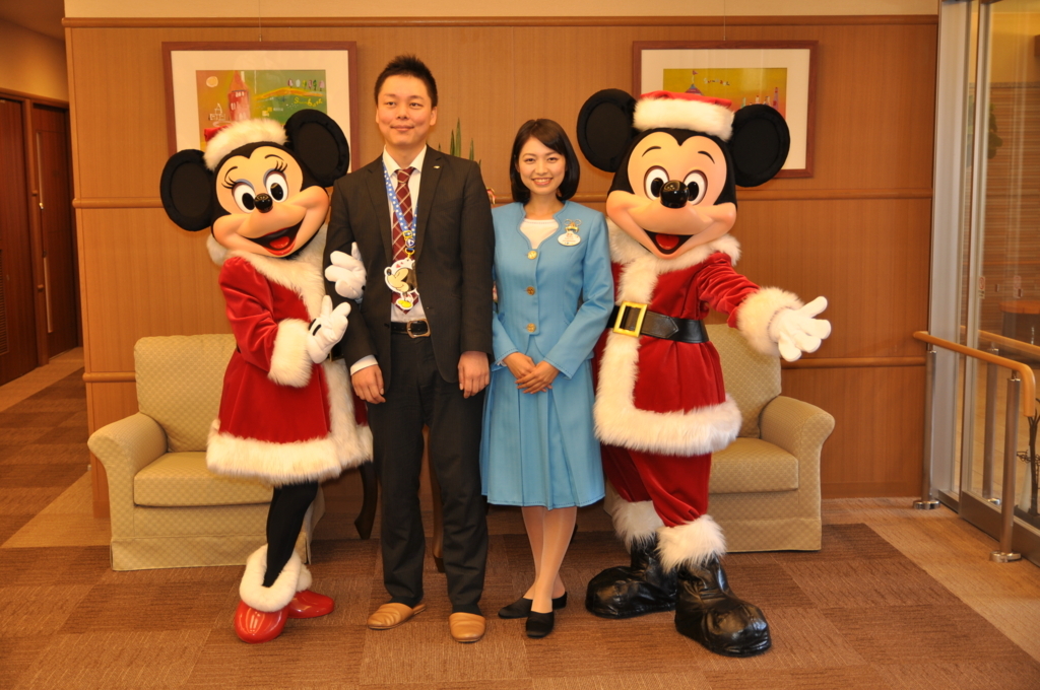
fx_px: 1212
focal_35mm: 42
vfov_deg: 31.8
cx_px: 520
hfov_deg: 46.5
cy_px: 345
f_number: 2.8
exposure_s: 1/60
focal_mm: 28
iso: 220
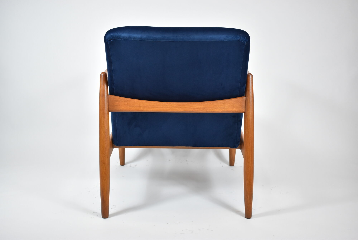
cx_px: 179
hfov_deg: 44.9
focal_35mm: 44
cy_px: 120
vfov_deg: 30.9
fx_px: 433
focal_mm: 29
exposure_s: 1/125
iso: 900
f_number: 4.2
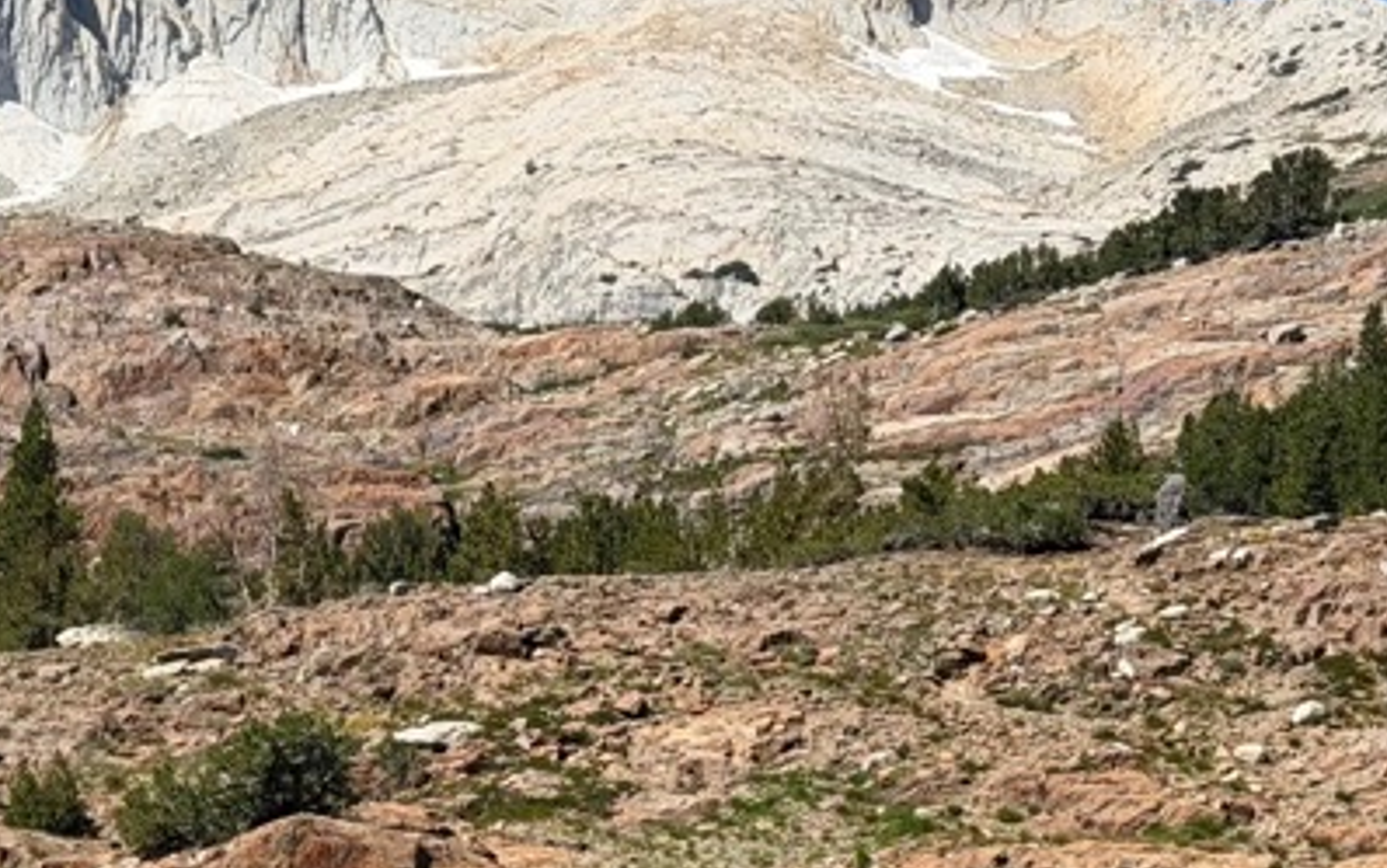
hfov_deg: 15.5
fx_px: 4953
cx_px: -160
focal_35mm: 131
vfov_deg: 10.0
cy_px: 795
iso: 64
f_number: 1.78
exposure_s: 1/4587
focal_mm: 6.76
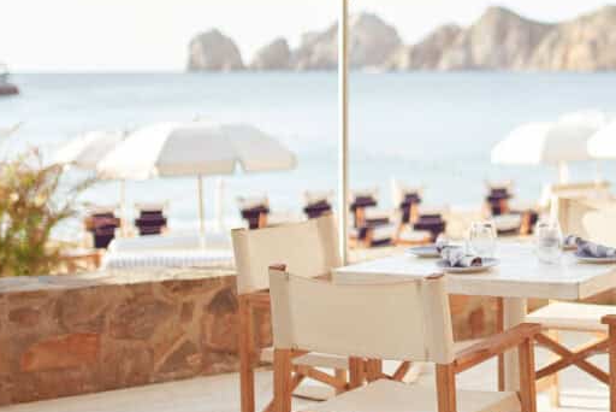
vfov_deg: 19.4
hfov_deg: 27.6
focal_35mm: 70
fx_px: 1198
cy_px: 128
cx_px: 578
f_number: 1.4
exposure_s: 1/1000
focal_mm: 35
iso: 50
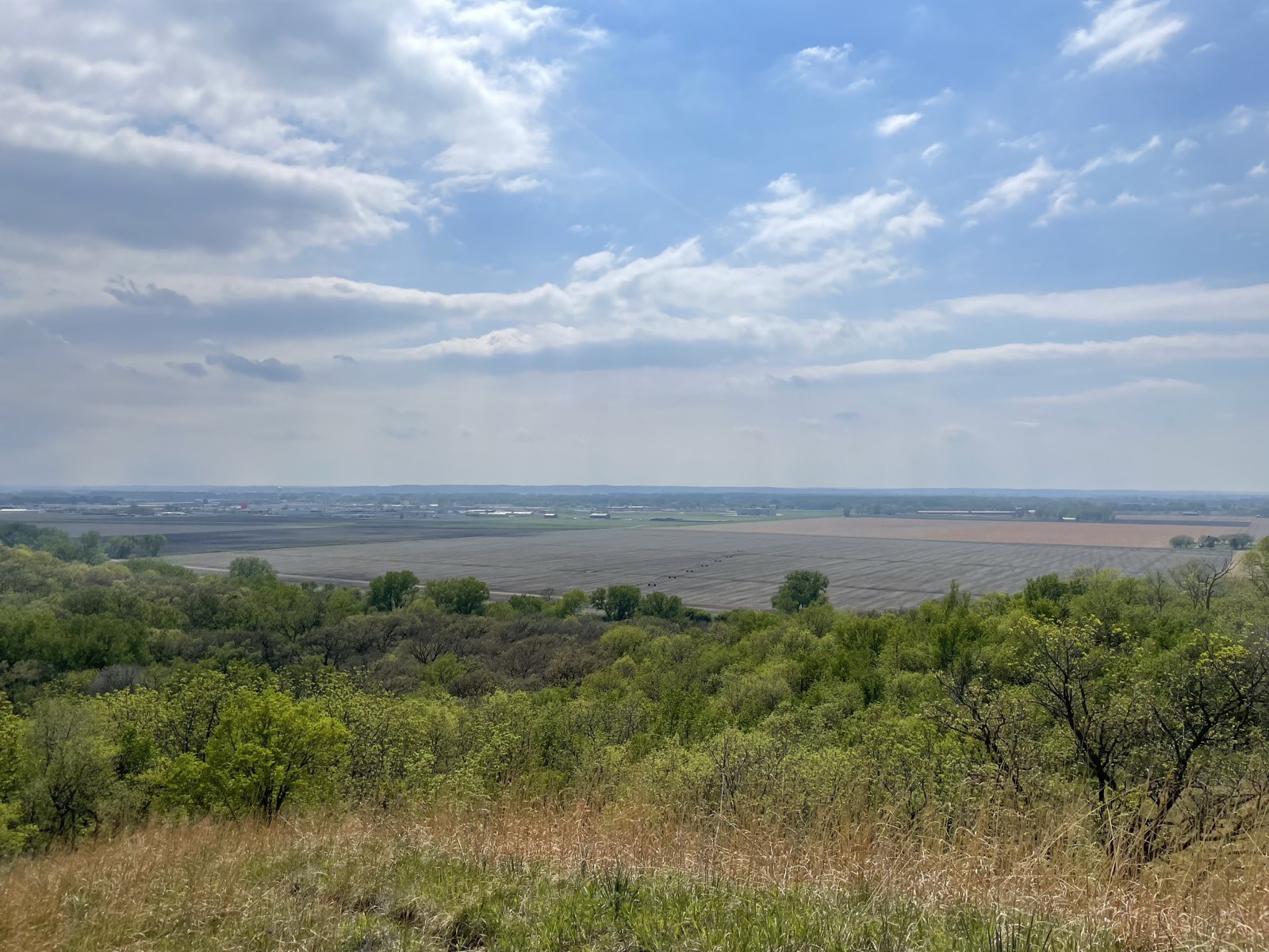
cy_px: 476
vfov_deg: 53.1
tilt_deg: +1.2
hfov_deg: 67.3
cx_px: 634
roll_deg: -0.2
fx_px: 953
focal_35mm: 26
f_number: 1.6
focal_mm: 4.2
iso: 32
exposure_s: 1/13333
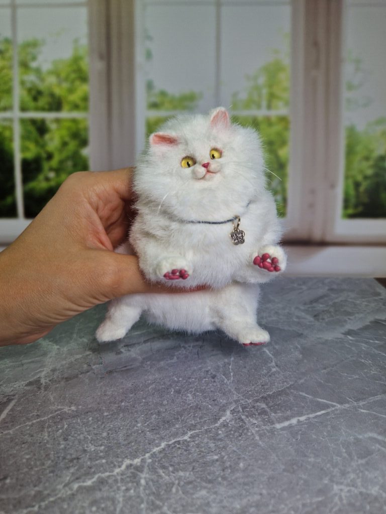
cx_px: 193
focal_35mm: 23
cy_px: 257
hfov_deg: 58.9
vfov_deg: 73.9
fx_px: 342
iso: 50
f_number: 1.8
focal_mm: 5.4
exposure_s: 1/214
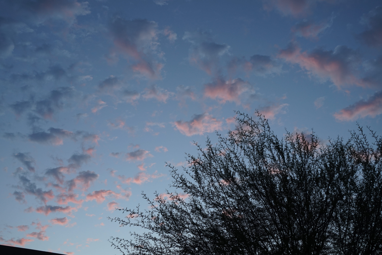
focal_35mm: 39
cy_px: 128
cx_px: 191
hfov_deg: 49.6
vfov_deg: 34.2
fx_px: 414
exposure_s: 1/100
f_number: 5.6
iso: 250
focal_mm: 26
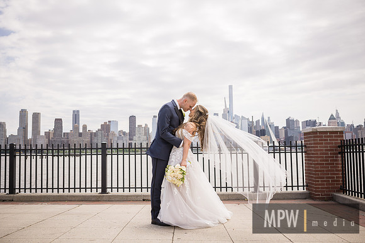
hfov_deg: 54.4
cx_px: 182
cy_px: 122
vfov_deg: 37.9
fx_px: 355
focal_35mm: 35
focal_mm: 35
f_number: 2.8
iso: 100
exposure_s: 1/1250
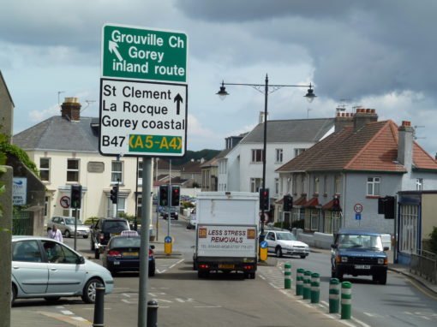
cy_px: 164
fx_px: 1312
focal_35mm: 104
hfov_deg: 18.9
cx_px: 218
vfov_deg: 14.2
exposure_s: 1/500
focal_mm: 17
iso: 80
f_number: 4.3
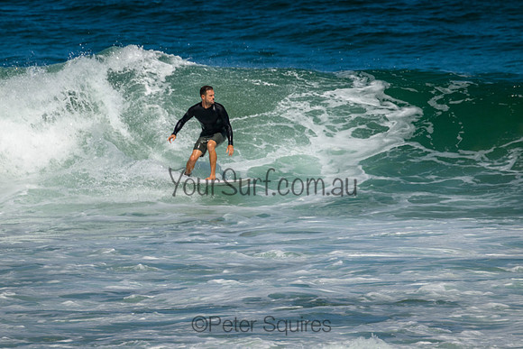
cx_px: 223
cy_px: 182
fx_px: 13373
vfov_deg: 1.5
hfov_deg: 2.2
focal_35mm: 920
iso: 640
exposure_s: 1/2000
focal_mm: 800
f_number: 11
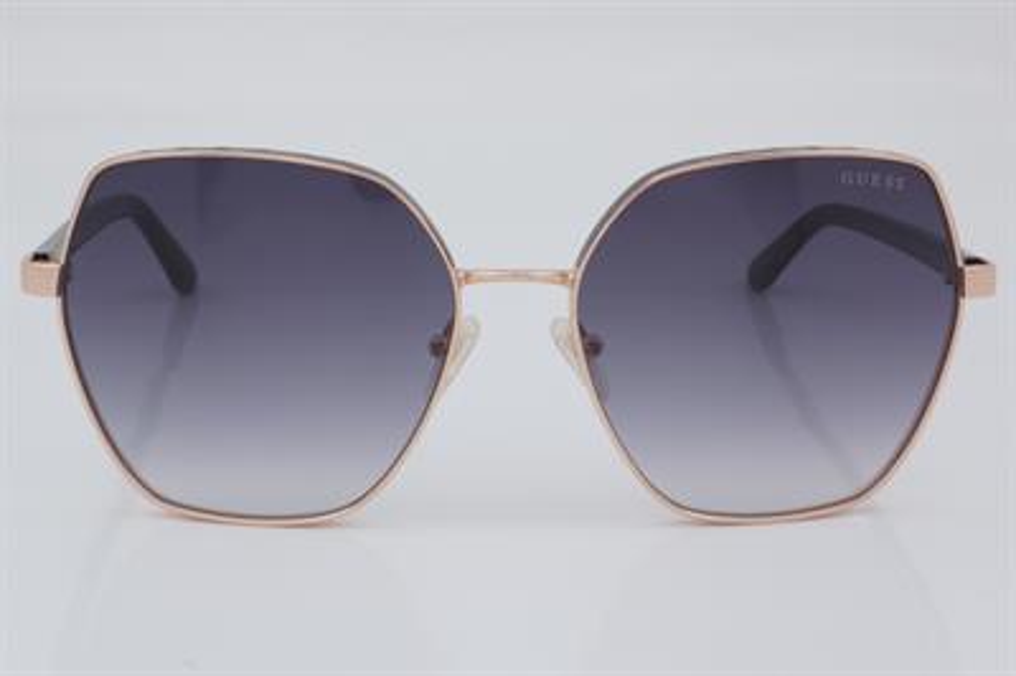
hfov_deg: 24.6
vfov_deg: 16.5
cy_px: 338
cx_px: 508
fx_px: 2326
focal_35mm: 82
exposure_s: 1/4
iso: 100
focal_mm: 55
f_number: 32
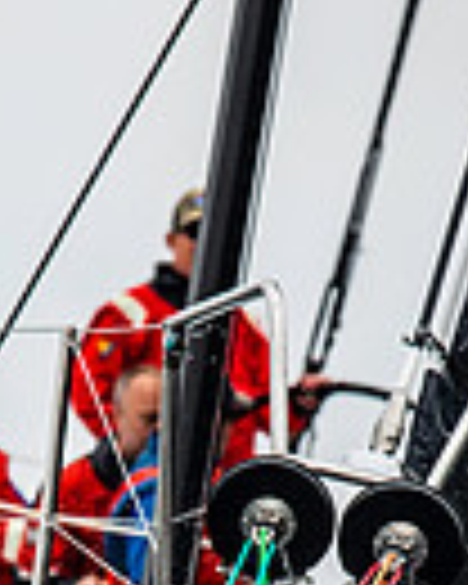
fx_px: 21833
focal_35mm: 1261
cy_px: 853
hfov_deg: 1.2
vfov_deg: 1.5
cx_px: 212
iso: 400
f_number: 5.6
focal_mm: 300
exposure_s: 1/500
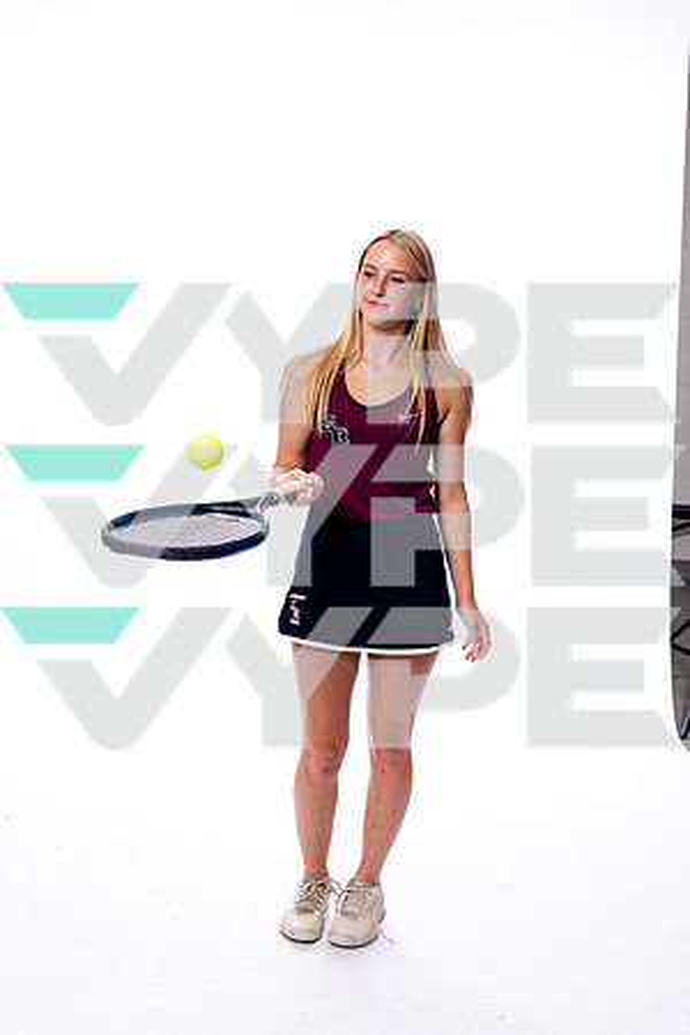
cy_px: 518
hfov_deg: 26.5
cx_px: 345
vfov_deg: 38.9
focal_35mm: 51
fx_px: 1466
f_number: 8
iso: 400
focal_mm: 51
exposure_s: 1/250
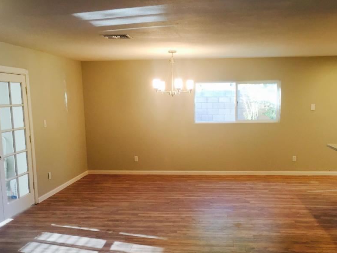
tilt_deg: -9.6
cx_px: 185
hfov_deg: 48.9
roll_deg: +0.4
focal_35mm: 38
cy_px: 165
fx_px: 370
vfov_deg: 37.4
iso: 32
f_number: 2.2
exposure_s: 1/30
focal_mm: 4.15
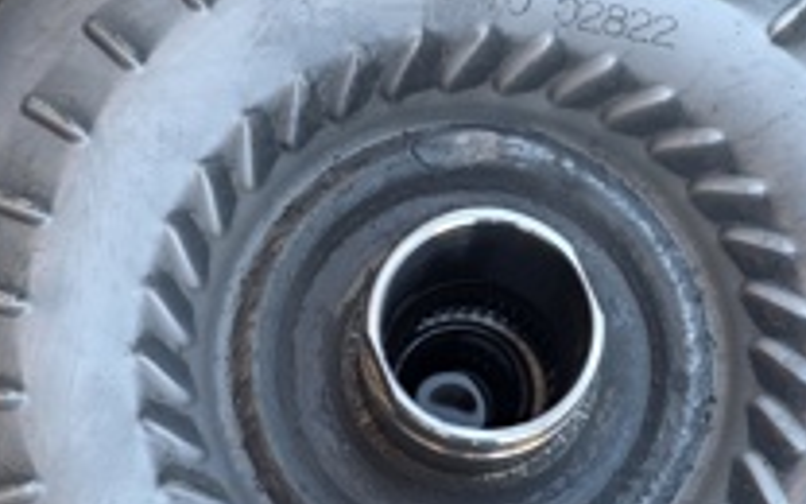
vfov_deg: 17.3
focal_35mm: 75
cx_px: 438
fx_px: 1647
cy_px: 333
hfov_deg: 27.5
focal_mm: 6.3
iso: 80
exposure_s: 1/180
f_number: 1.7
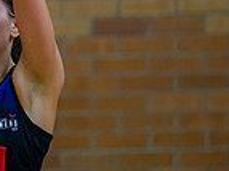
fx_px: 5499
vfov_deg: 1.8
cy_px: -58
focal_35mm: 832
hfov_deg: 2.4
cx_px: -170
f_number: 2.8
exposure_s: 1/640
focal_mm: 200
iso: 3200
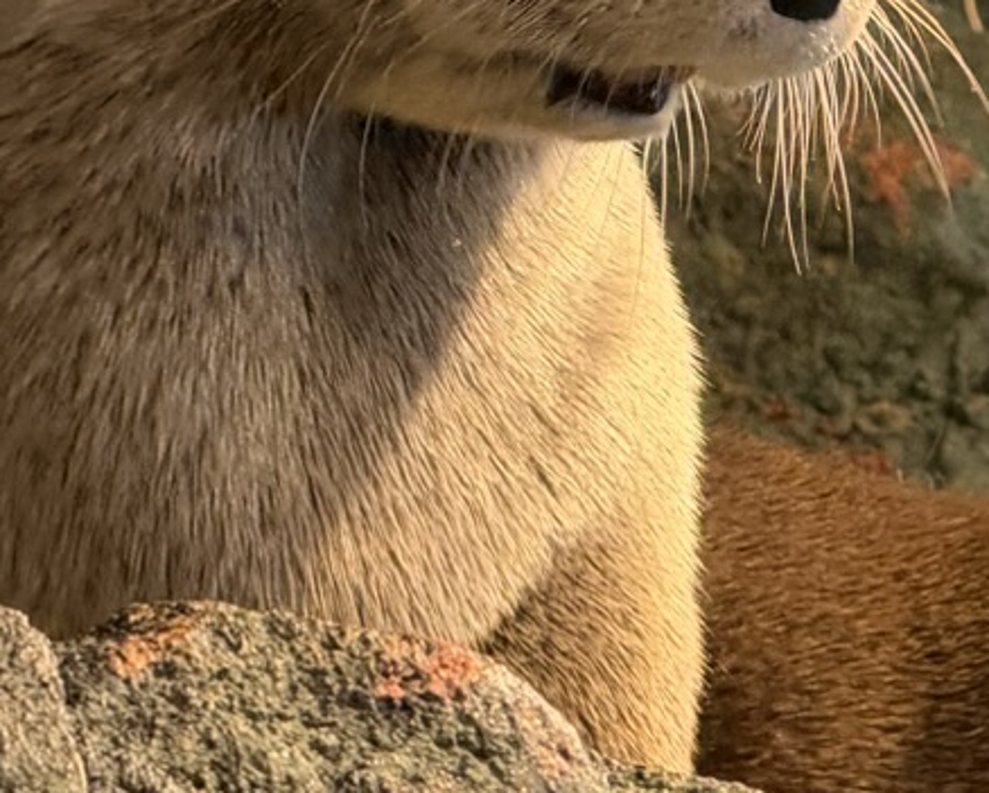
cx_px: 754
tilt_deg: +9.2
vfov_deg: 3.4
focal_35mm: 456
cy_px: 138
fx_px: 13356
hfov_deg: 4.2
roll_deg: -0.1
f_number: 2.8
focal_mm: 16.89
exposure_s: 1/60
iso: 400
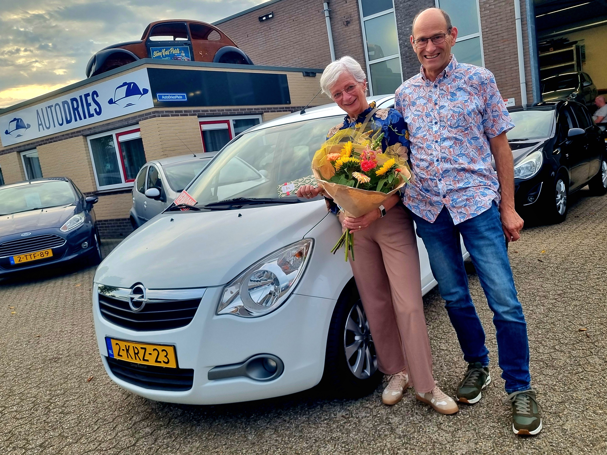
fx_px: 456
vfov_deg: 53.1
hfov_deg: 67.3
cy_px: 228
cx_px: 304
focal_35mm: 26
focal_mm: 5.4
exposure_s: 1/154
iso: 50
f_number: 1.8
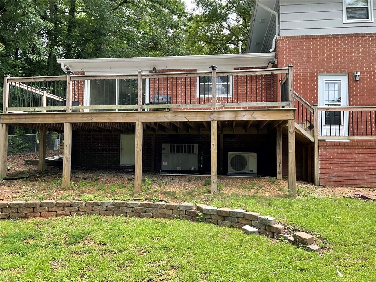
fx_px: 315
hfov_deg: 61.7
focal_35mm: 29
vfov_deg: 48.2
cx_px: 188
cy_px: 141
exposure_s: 1/120
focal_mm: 3
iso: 25
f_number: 1.8
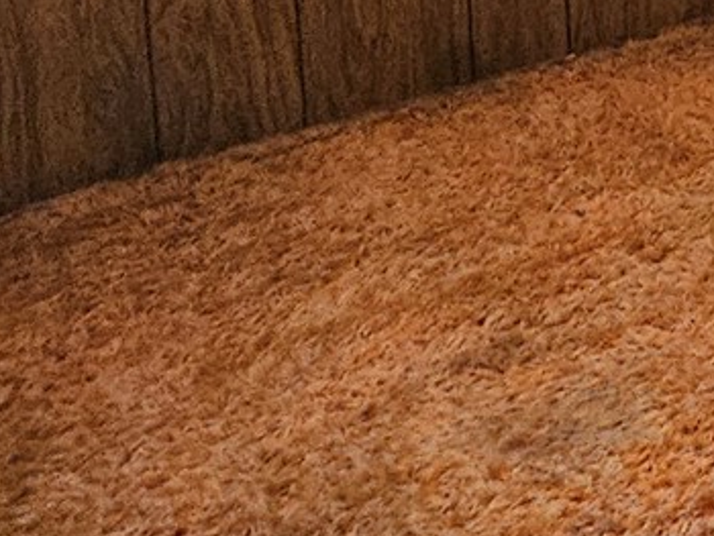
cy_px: -556
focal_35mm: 76
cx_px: 1414
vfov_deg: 15.3
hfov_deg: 18.0
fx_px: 1569
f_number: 2.2
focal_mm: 2.2
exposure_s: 1/30
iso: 640
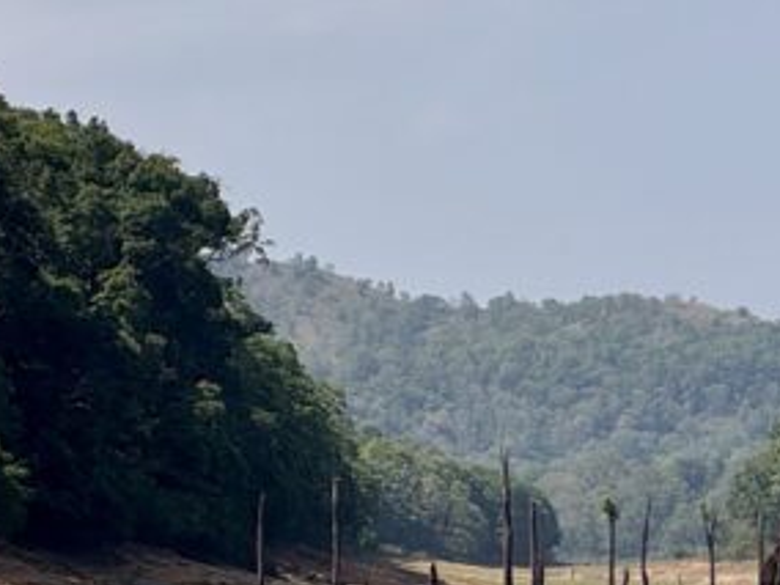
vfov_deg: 5.5
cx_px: 1159
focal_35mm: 271
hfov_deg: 7.2
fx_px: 6106
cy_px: 494
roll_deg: +0.8
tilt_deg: +1.8
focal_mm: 9
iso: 25
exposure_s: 1/1085
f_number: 2.8
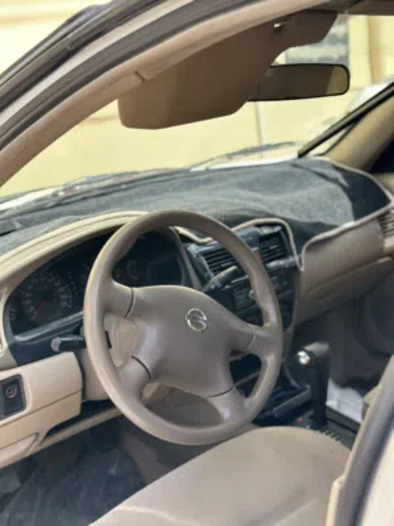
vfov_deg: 39.7
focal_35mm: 48
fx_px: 728
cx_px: 197
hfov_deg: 30.3
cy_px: 263
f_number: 1.78
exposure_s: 1/1258
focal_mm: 6.86
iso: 80
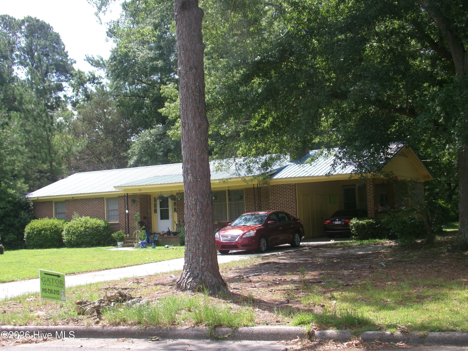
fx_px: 649
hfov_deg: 39.7
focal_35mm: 48
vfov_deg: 30.3
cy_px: 176
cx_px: 234
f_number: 4.2
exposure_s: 1/250
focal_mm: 8.5
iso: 100
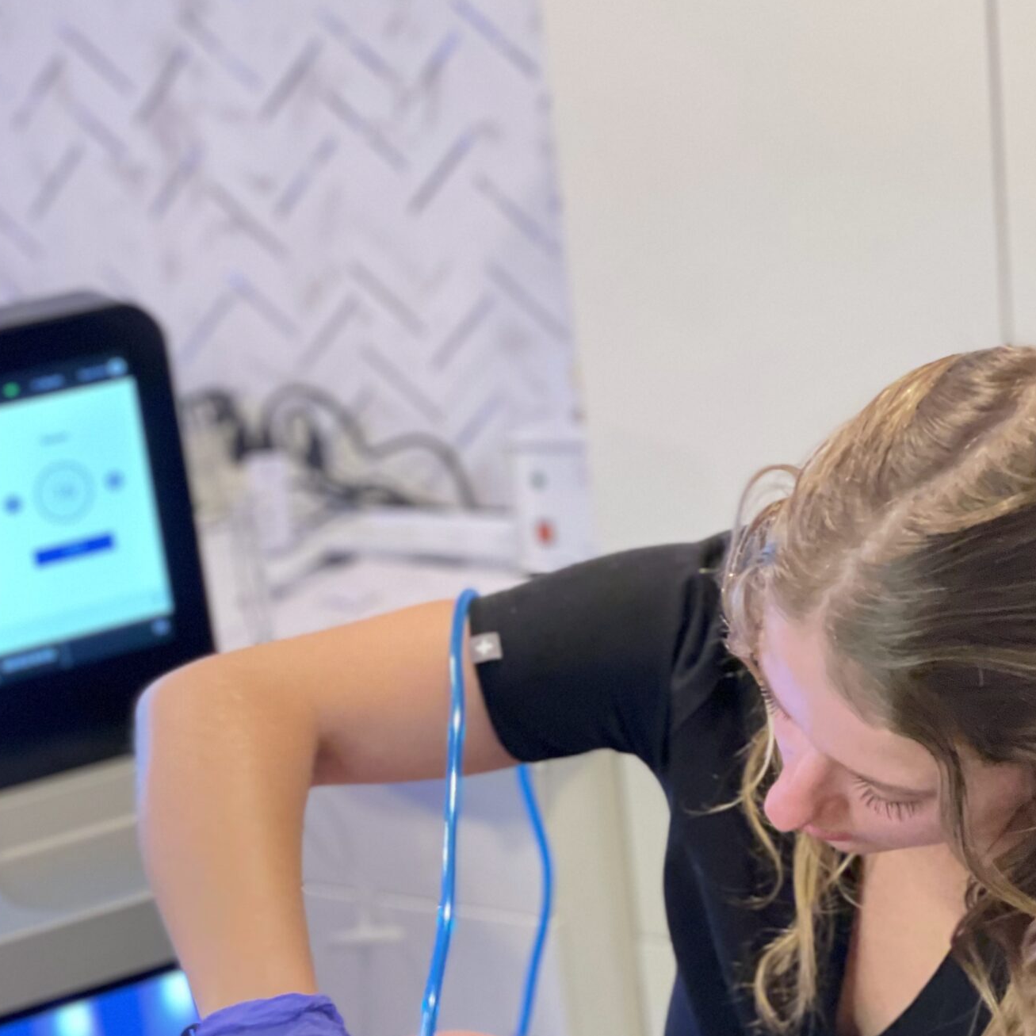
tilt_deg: -17.2
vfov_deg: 19.2
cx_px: 471
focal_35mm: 90
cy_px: 756
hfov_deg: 19.3
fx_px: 3047
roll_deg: +6.5
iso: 160
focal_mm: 6
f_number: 2
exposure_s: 1/40
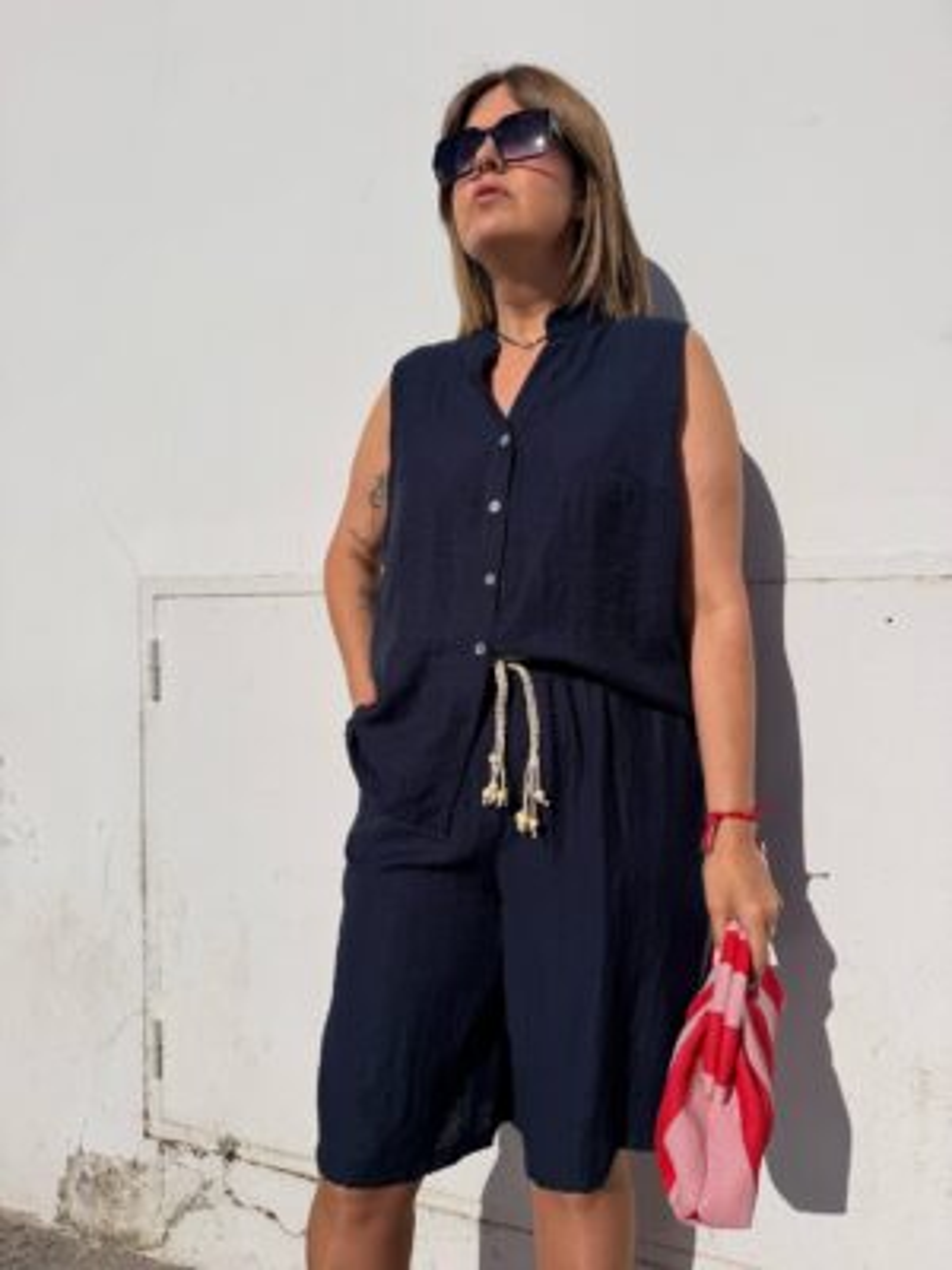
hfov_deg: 56.8
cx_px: 476
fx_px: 880
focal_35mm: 24
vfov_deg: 71.6
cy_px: 635
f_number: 1.78
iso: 80
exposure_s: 1/17544
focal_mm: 6.76
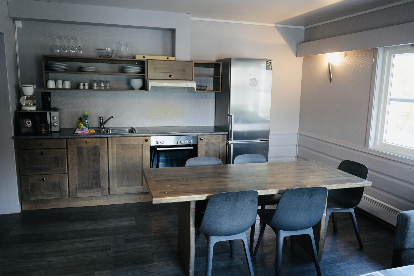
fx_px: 322
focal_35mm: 28
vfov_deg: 46.4
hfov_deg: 65.5
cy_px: 138
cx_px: 207
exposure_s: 1/160
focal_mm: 28
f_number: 3.5
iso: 2000
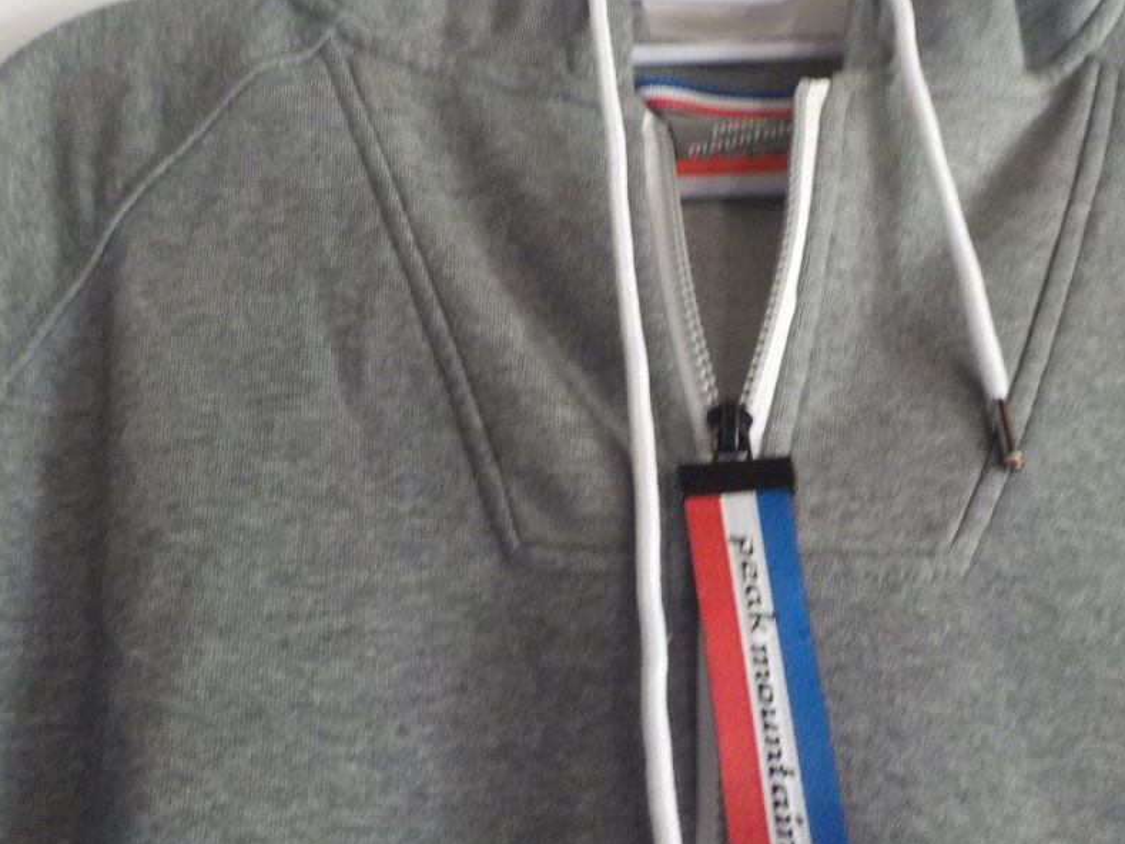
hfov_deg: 48.9
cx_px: 610
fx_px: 1235
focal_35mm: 38
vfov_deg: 37.7
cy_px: 460
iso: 400
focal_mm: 4.1
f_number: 3.3
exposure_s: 1/20
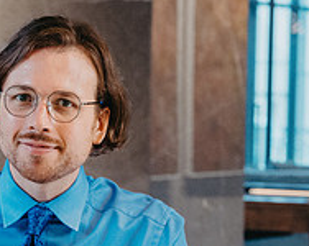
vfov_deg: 7.8
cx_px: 113
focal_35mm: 197
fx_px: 1800
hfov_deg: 9.8
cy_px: 221
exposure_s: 1/100
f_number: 5
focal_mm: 68
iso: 1600
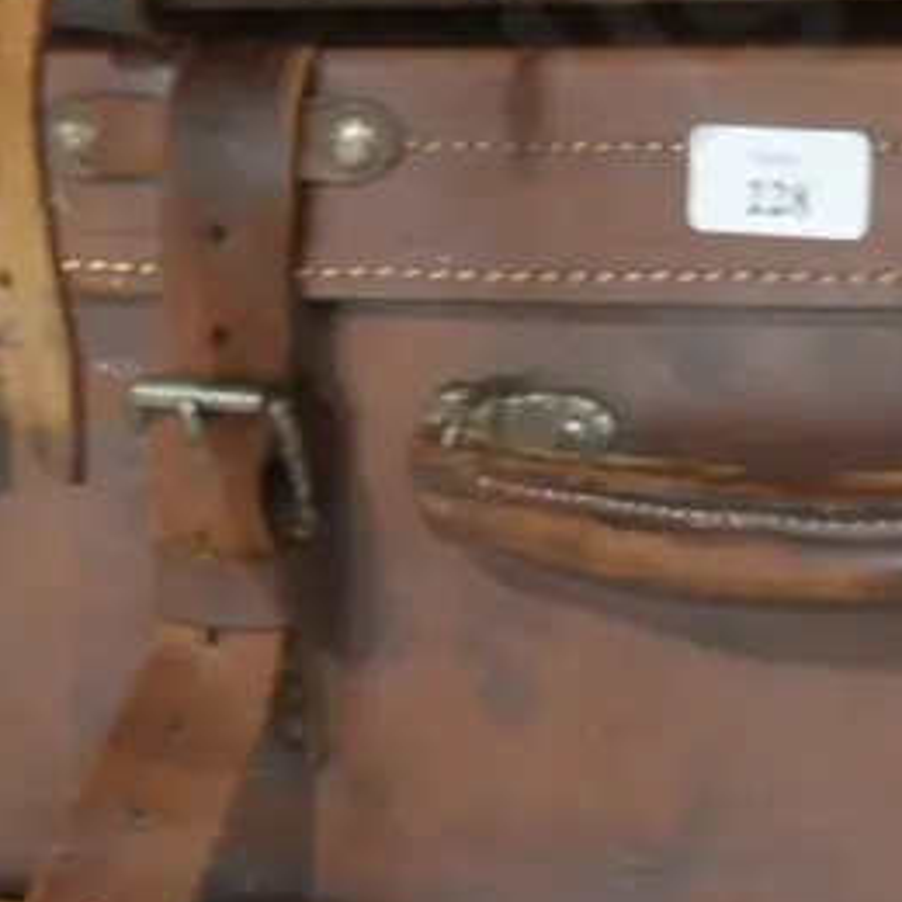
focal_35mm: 139
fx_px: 4098
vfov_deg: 12.2
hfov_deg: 12.3
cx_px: 1051
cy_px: -219
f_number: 7.1
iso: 3200
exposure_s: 1/40
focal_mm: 20
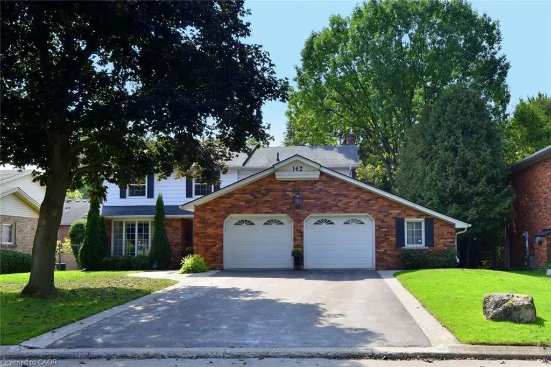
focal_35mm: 29
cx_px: 276
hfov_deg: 63.7
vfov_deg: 44.9
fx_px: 444
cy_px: 184
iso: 500
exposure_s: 1/400
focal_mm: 29
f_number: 10
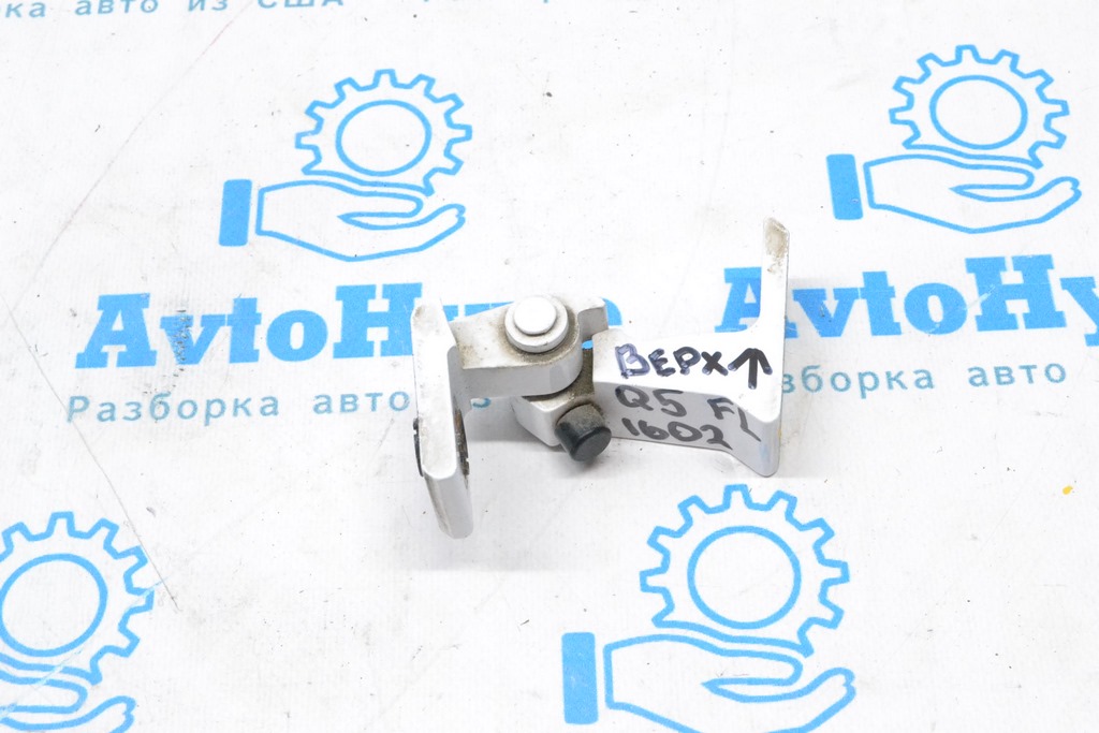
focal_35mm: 57
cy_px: 366
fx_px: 1740
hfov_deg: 35.0
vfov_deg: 23.8
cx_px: 550
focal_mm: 38
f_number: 13
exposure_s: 1/100
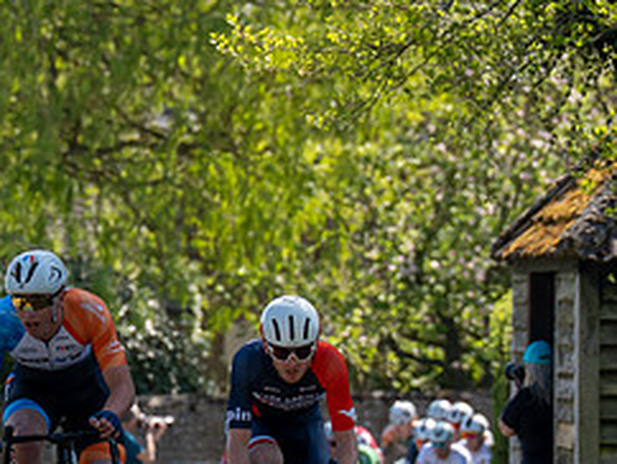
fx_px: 12186
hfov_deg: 2.9
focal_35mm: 683
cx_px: 12
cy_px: 398
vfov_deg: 2.2
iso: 320
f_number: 5.6
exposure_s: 1/1000
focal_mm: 200
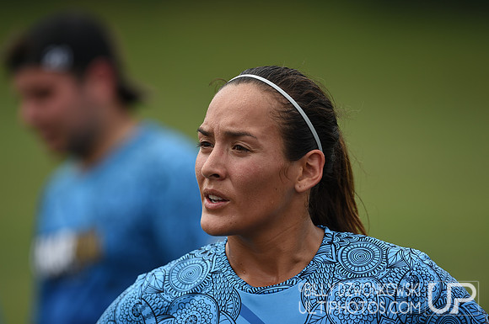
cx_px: 244
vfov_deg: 3.4
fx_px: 5426
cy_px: 162
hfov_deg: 5.2
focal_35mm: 400
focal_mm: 400
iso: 100
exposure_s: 1/1000
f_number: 5.6
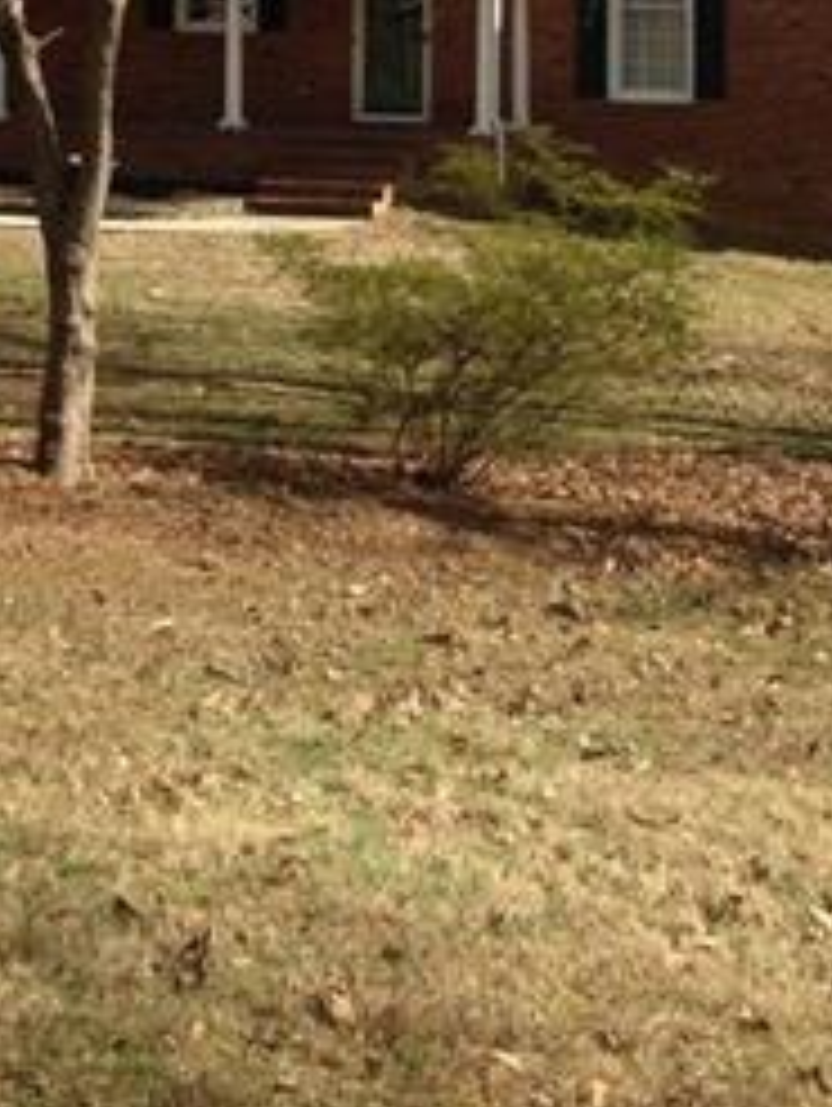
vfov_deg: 17.9
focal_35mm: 103
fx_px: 3295
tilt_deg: +4.4
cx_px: 279
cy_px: -297
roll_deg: -1.1
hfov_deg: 14.4
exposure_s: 1/919
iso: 50
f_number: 2.4
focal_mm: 4.12
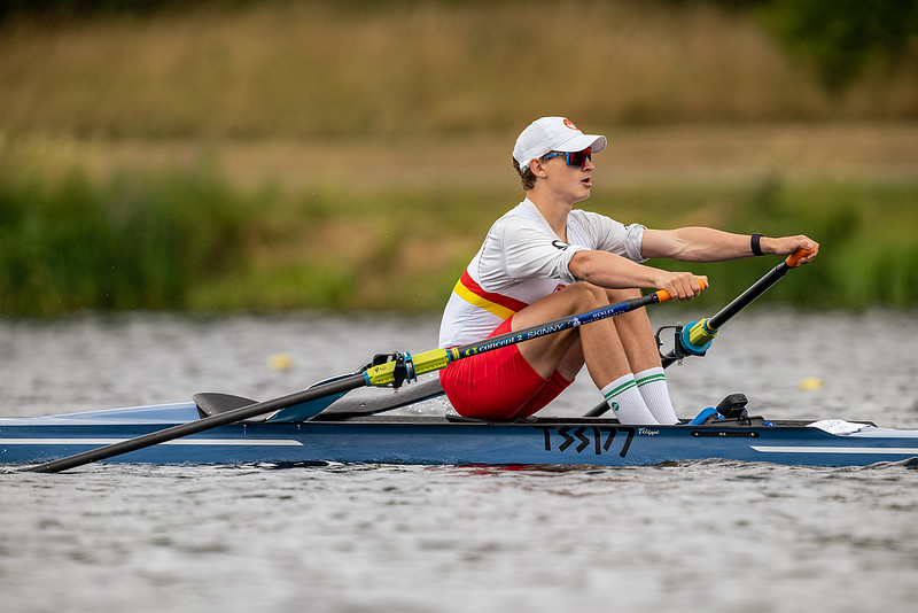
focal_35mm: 580
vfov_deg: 2.4
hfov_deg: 3.6
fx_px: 14795
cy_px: 306
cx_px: 459
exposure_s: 1/2500
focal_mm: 580
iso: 400
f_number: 5.6
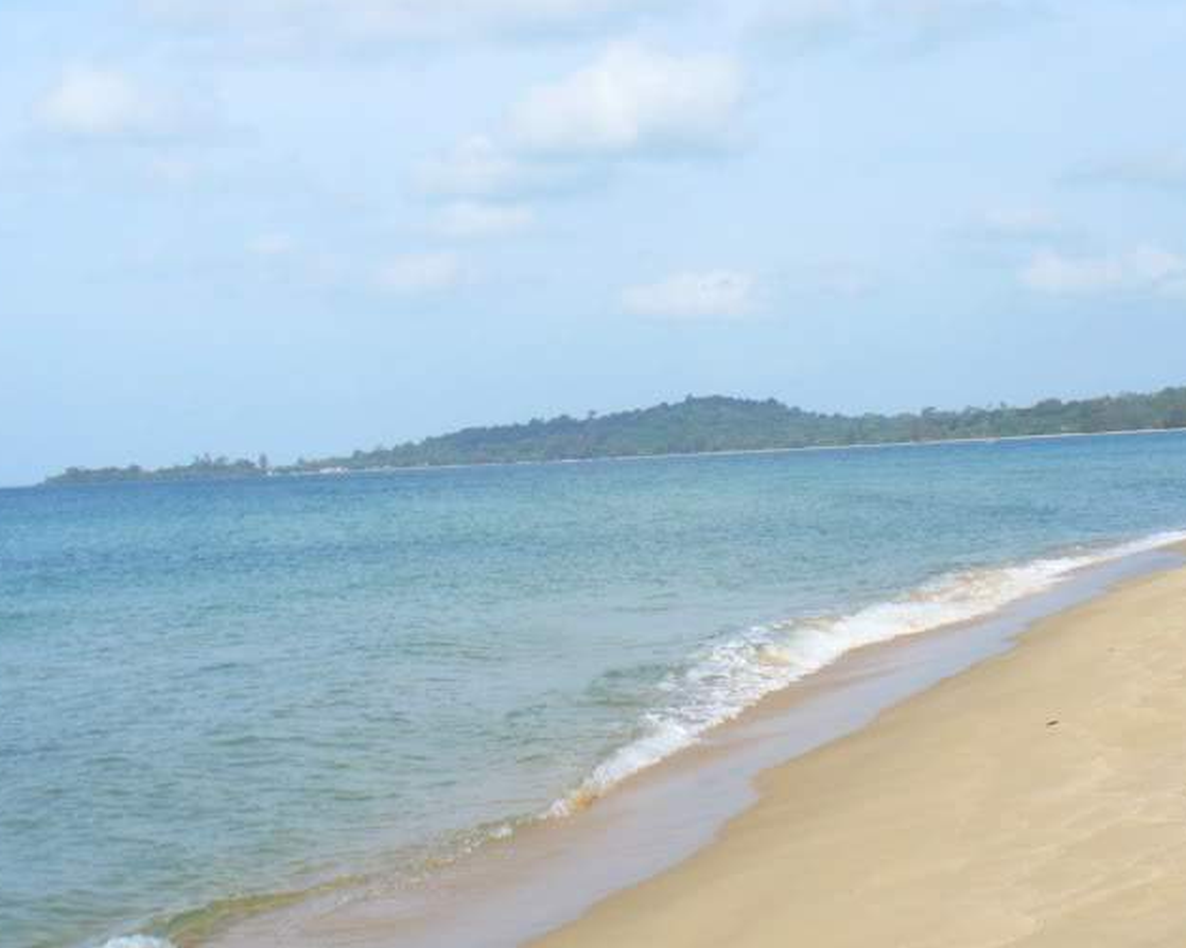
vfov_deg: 25.6
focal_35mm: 59
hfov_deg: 32.0
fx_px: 2070
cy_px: 314
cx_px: 577
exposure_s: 1/400
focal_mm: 6.1
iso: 80
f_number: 5.6
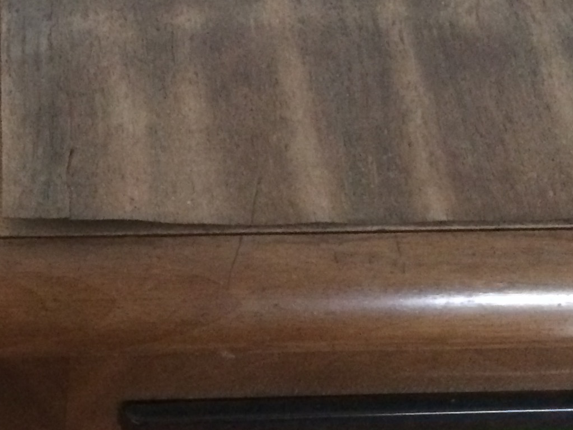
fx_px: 1539
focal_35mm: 93
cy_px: 194
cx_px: 89
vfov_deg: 15.9
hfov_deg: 20.8
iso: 640
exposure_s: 1/17
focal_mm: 4.15
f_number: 2.2
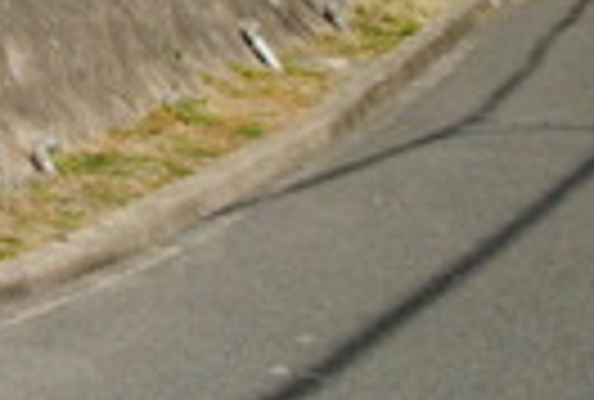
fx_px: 960
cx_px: -819
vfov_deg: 15.7
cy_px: -499
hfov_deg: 15.3
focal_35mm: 58
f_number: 14
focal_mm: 8
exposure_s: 1/800
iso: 1600
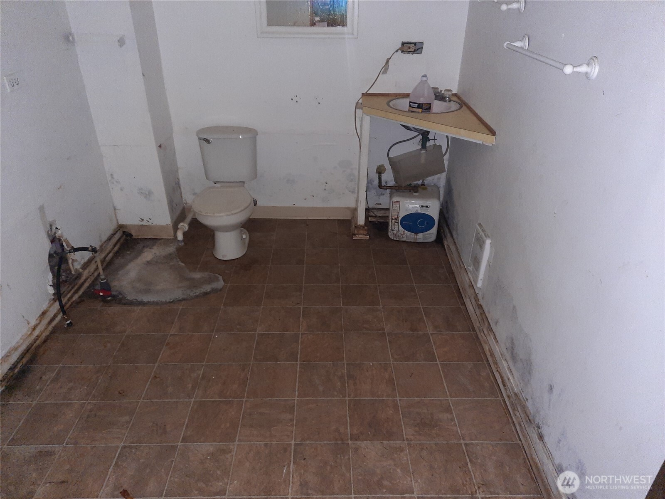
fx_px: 480
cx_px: 332
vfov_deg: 54.9
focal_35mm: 25
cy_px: 250
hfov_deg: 69.4
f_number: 2
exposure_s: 1/15
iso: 1600
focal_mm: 4.6
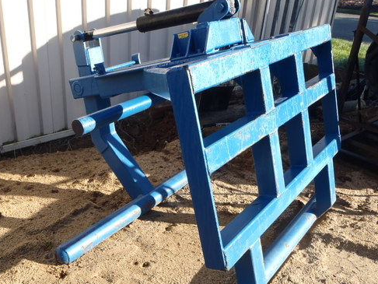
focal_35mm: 38
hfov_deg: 48.9
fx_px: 415
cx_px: 175
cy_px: 176
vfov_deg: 37.5
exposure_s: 1/160
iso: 80
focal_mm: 5
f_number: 4.5
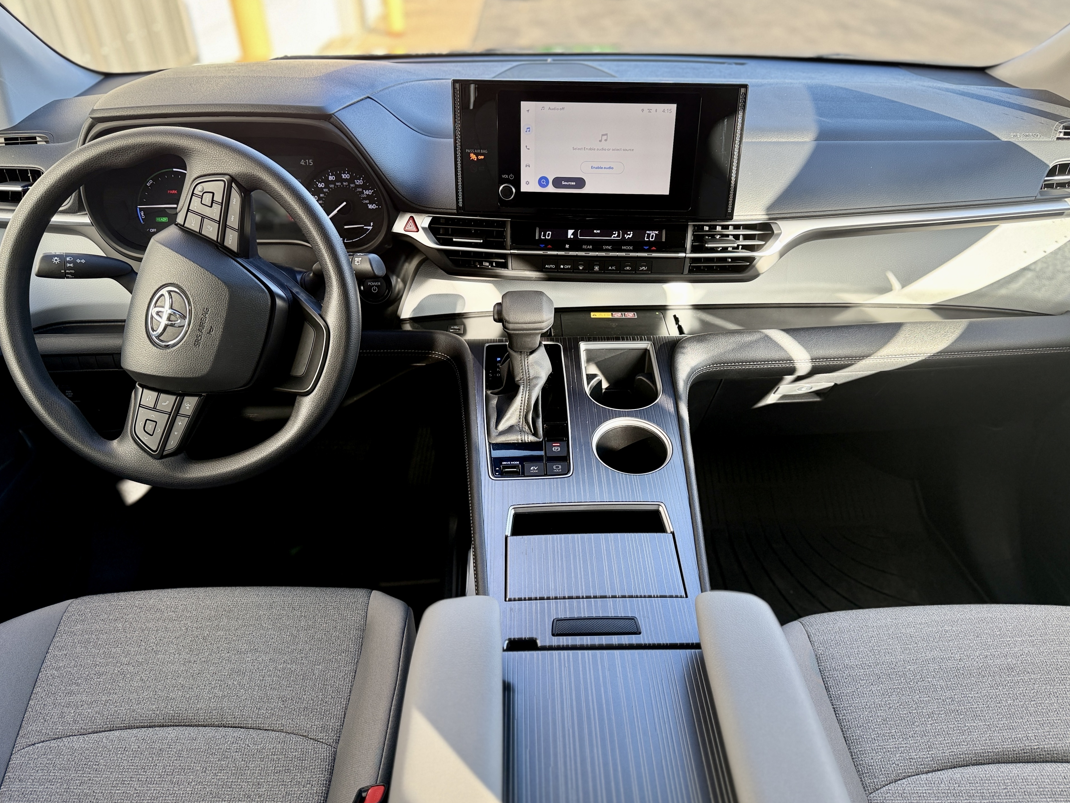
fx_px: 773
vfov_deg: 54.9
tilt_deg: -32.7
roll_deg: +2.3
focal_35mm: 25
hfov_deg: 69.4
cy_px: 395
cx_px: 543
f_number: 1.78
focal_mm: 6.76
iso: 125
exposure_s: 1/177
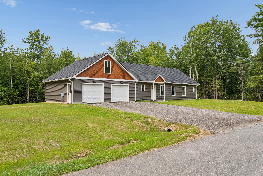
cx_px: 132
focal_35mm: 30
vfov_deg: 44.3
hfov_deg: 62.8
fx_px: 216
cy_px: 88
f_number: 10
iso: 320
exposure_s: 1/250
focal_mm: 29.5
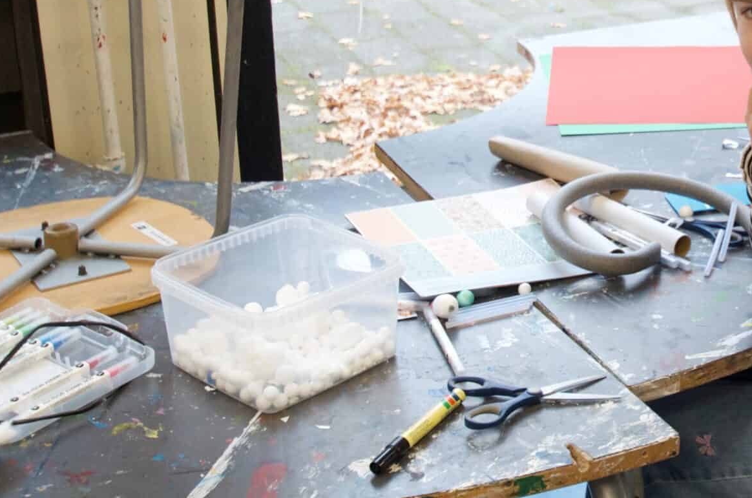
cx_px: 742
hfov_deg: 28.8
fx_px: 1376
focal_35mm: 66
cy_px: 74
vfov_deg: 20.2
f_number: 4.5
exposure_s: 1/160
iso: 1600
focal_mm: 20
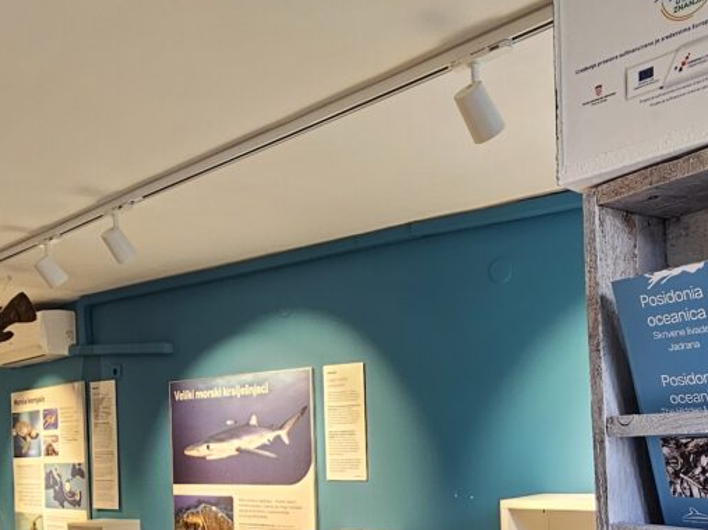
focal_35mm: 35
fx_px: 716
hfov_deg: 52.2
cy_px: 453
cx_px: 434
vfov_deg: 38.5
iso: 125
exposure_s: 1/50
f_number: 2.2
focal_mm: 2.2
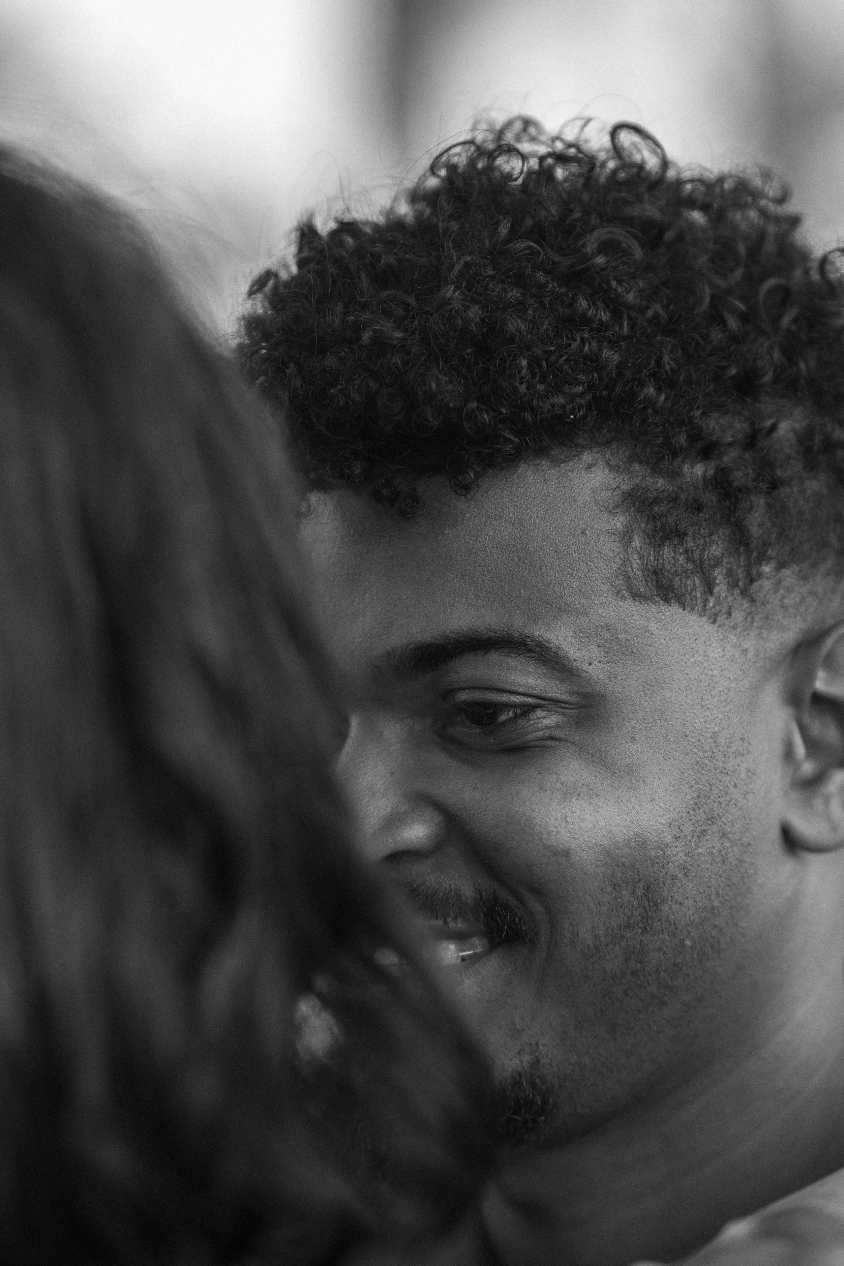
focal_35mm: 128
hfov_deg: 10.8
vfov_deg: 16.1
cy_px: 633
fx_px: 4483
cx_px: 422
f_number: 2.2
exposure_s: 1/1000
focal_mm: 85
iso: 250
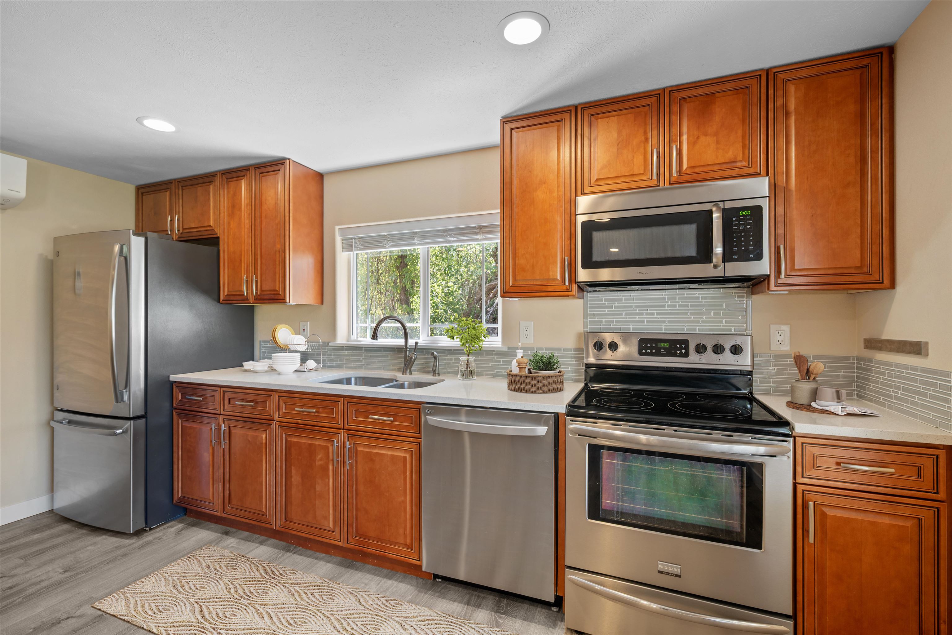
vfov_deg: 73.7
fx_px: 423
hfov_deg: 96.7
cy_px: 318
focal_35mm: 16
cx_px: 476
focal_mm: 16
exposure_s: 2
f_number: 8
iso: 100
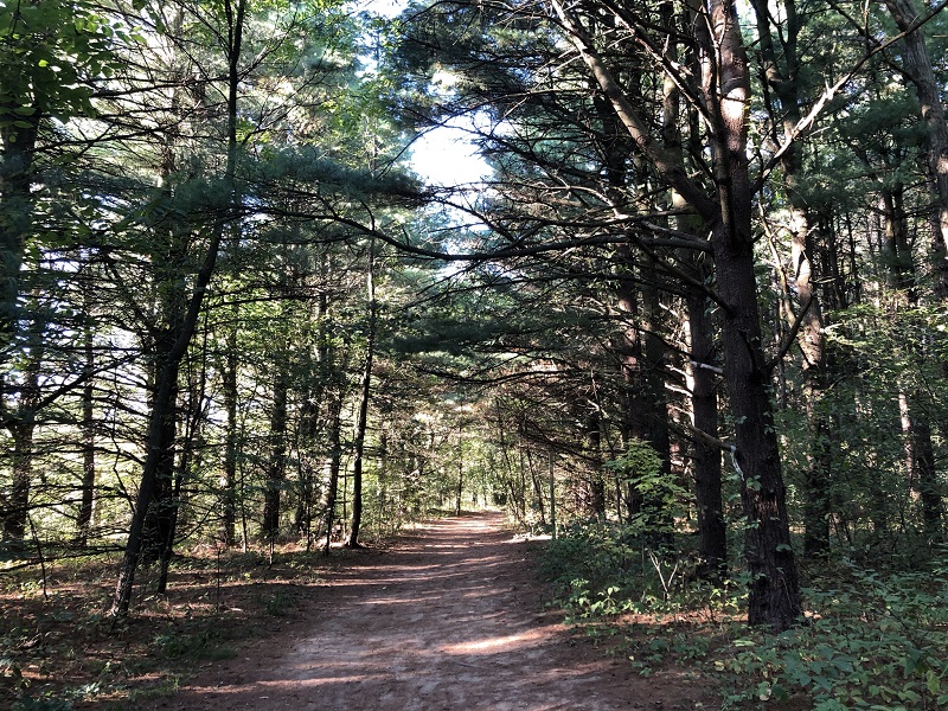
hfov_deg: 63.4
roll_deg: +0.6
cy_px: 356
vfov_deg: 49.7
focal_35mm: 28
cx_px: 474
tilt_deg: +10.3
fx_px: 767
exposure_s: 1/20
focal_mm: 4
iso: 40
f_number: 1.8
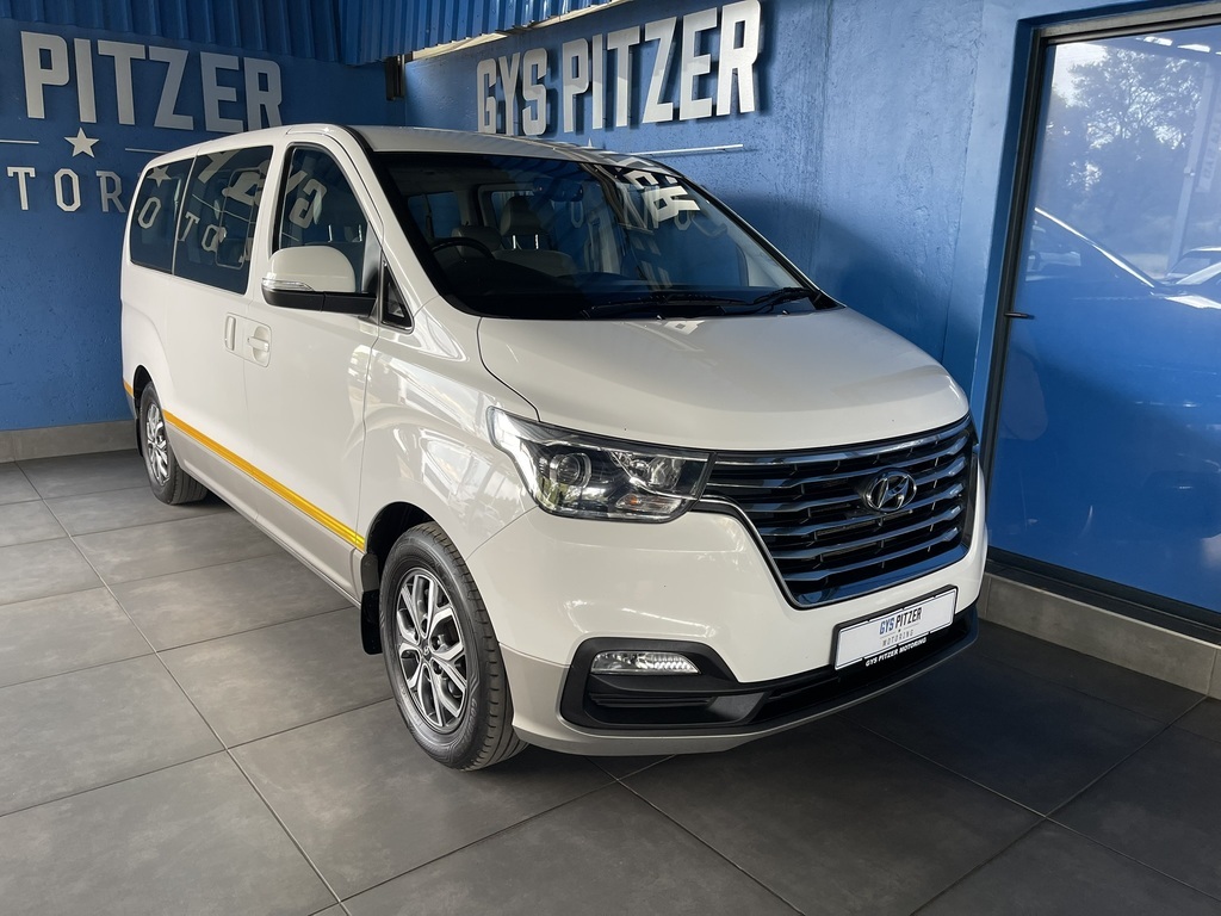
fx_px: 882
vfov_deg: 54.9
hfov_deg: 69.4
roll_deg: -0.9
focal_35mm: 25
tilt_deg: -14.2
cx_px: 610
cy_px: 458
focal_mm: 5.1
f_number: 1.6
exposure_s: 1/100
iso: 100
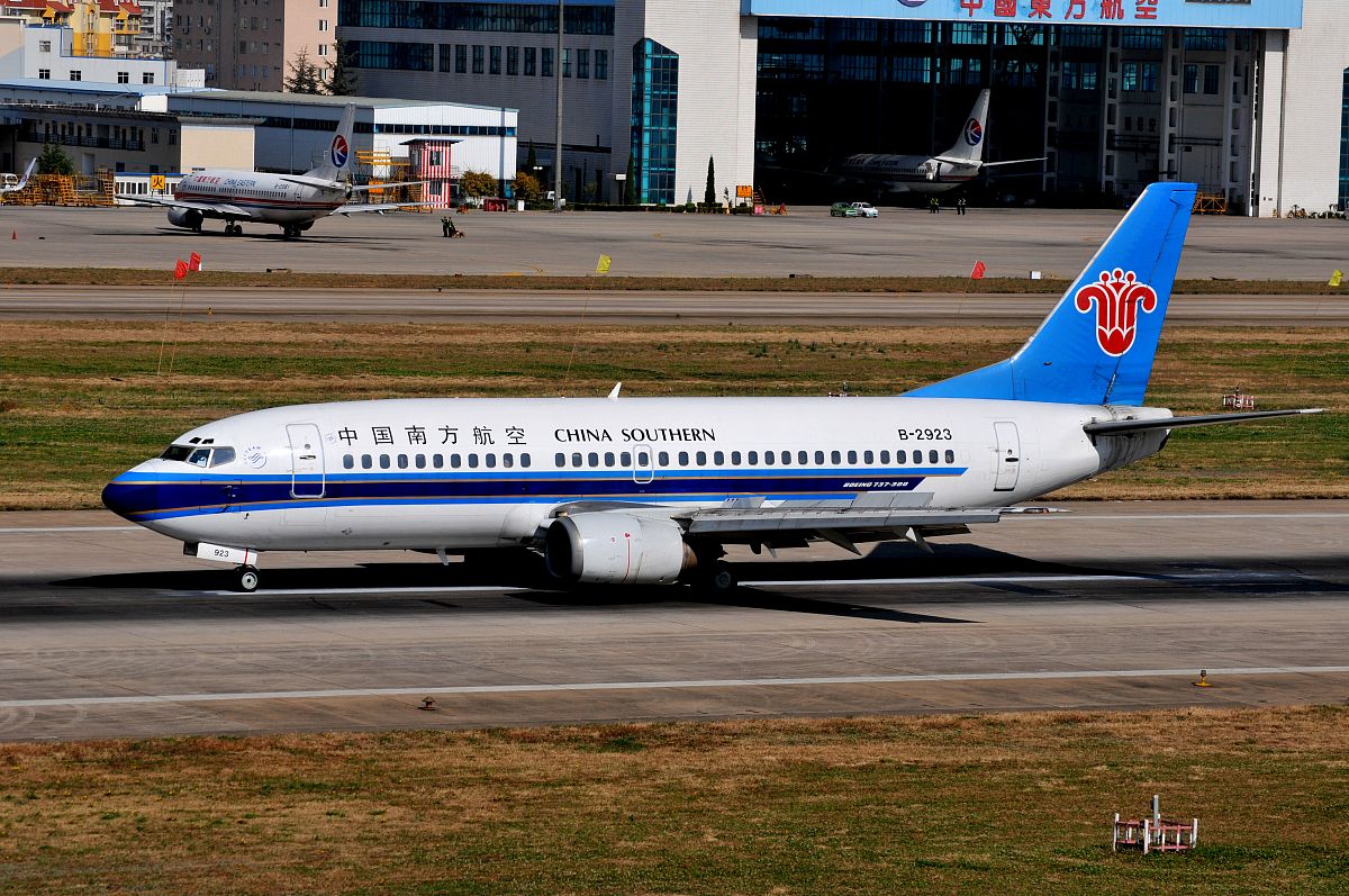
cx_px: 674
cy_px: 448
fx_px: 6288
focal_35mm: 168
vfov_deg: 8.2
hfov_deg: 12.2
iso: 200
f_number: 8
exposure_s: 1/2000
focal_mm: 112
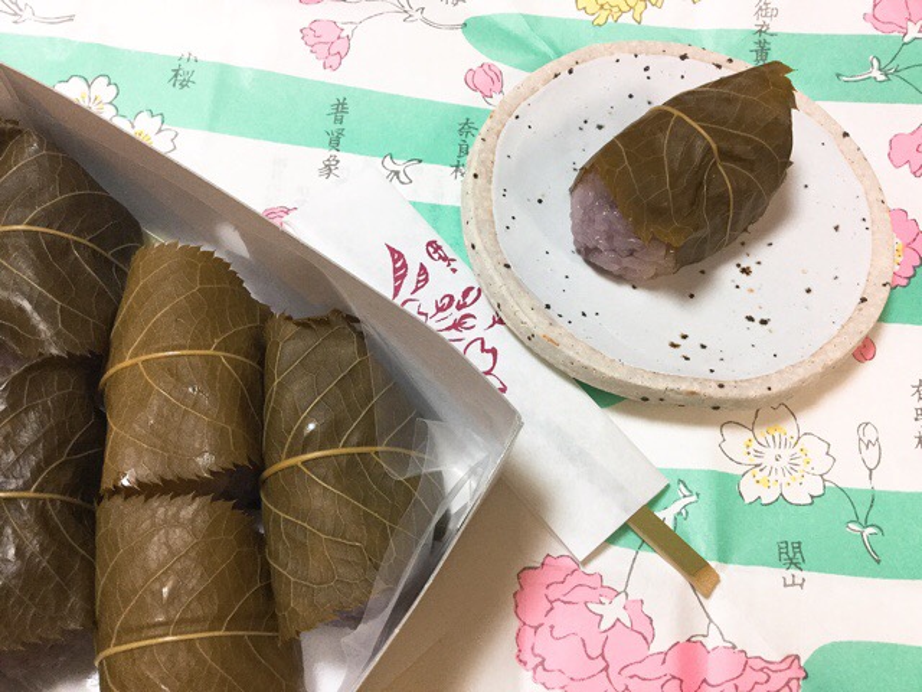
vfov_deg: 45.4
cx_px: 461
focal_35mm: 31
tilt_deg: -65.2
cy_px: 346
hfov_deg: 58.4
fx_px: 826
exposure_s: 1/30
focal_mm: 3.3
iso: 80
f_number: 2.4
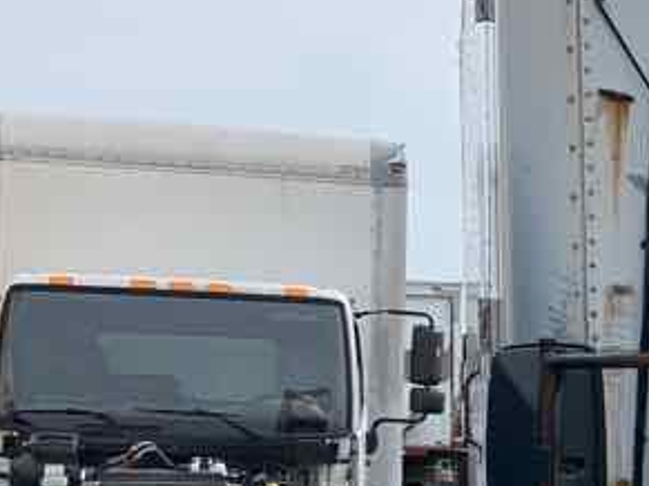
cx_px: 1180
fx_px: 2043
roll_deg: -2.9
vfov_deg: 13.4
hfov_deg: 15.4
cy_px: 504
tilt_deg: +0.1
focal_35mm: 109
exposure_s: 1/2309
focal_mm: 4.25
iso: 25
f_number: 1.8
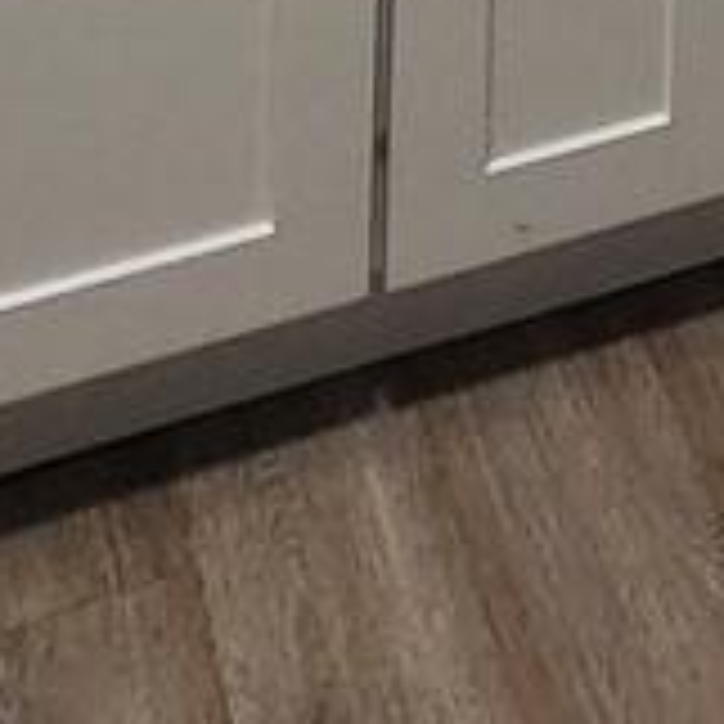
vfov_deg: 9.3
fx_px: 2698
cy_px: -1830
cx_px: 1174
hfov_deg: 14.0
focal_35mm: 114
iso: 200
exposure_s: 1/60
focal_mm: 2.2
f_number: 2.2
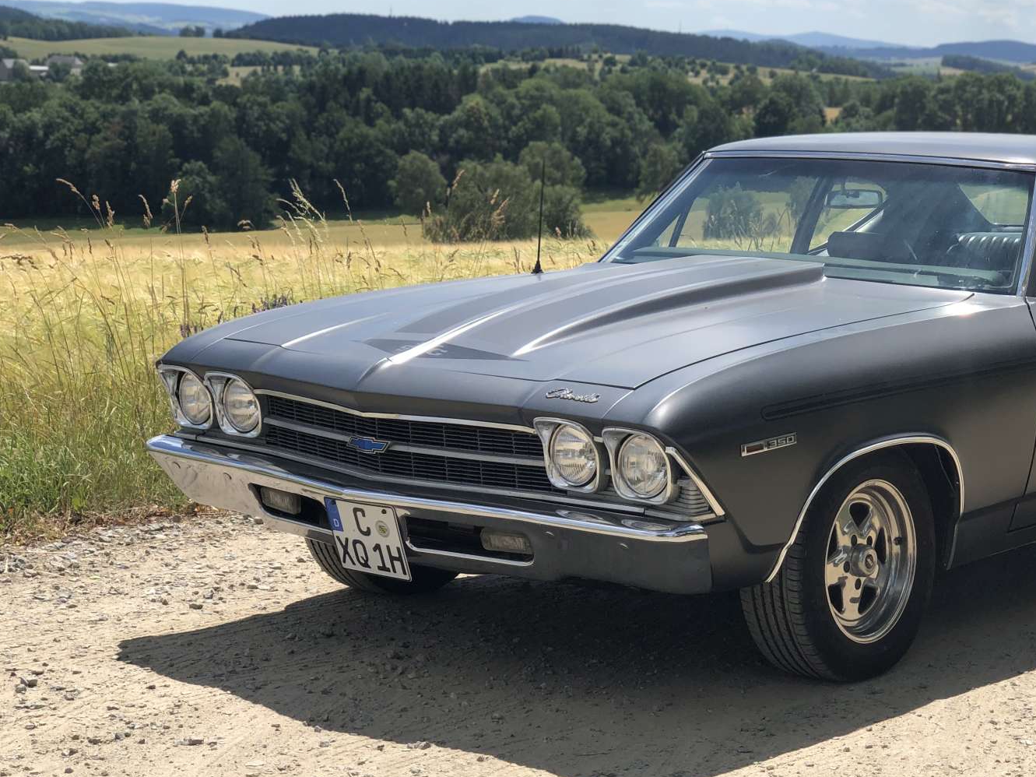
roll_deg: -2.8
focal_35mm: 75
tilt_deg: -9.4
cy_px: 474
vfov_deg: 19.6
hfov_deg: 25.8
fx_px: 2244
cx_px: 735
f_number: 2.4
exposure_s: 1/1171
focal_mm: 6
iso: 16
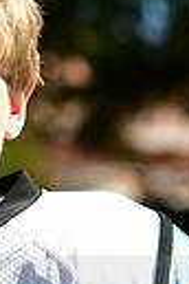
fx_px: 5205
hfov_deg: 2.1
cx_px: -41
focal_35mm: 661
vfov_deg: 3.1
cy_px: 286
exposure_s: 1/2500
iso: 400
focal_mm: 98
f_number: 4.5
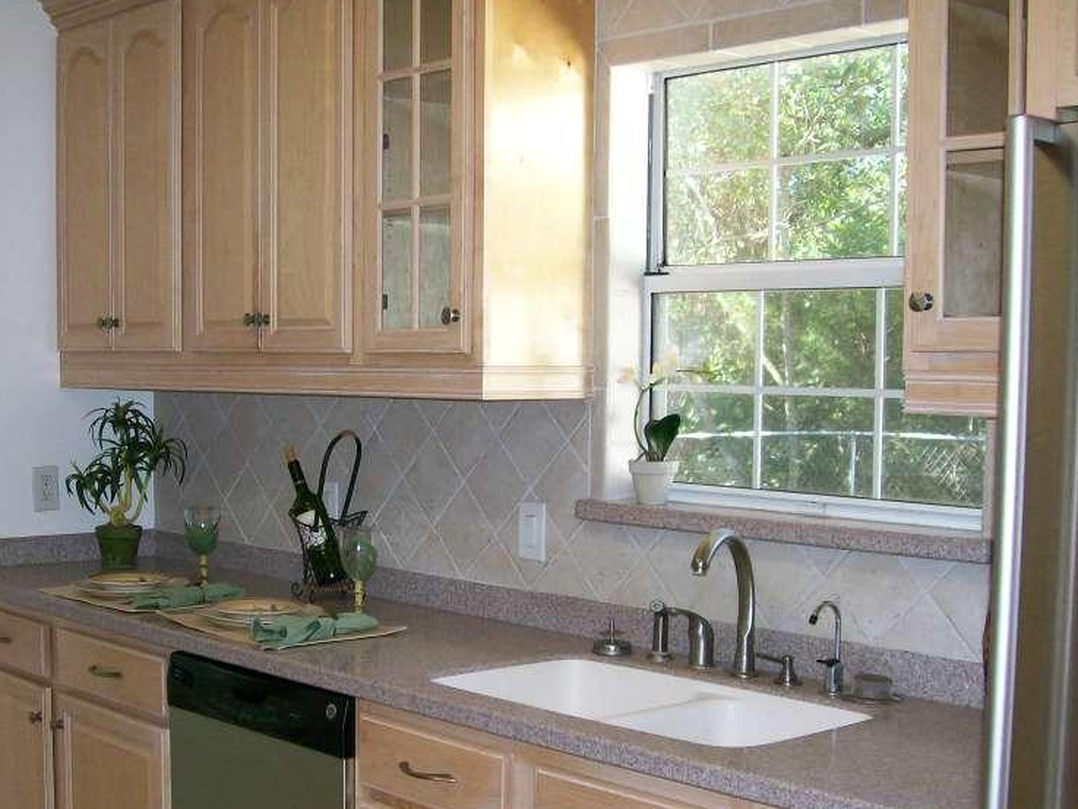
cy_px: 522
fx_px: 1557
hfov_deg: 38.0
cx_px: 418
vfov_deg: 29.0
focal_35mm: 50
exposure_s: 1/64
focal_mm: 6
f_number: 2.7
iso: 140
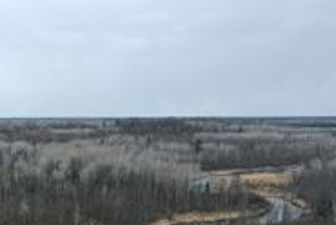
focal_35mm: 65
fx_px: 608
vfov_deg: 20.1
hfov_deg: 30.0
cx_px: 53
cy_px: 246
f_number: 5.6
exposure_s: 1/320
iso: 100
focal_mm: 10.26
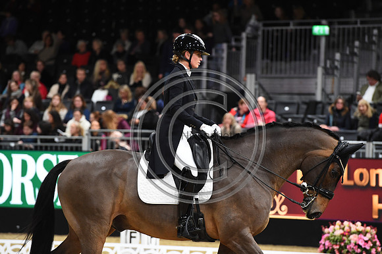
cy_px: 127
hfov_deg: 10.3
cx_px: 191
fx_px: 2121
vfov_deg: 6.9
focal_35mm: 200
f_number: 4.5
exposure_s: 1/640
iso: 5000
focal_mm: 200
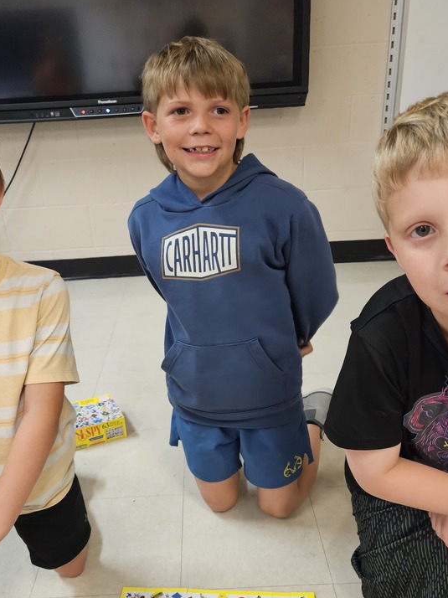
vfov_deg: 54.3
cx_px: 197
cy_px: 398
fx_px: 570
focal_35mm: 33
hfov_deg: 42.8
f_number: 1.8
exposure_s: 1/120
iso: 1000
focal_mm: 5.4
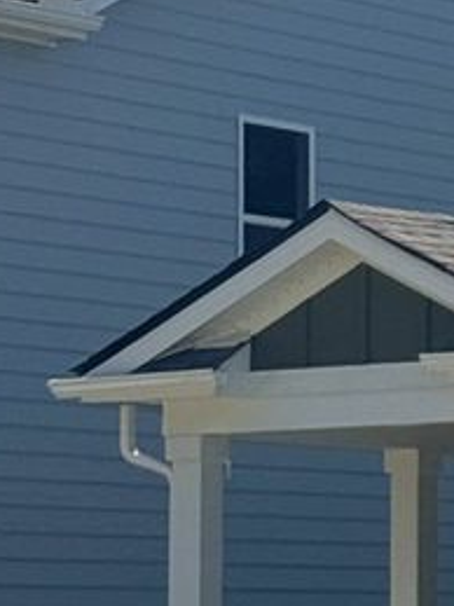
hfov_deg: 5.6
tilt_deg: +6.2
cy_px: 188
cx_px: 1168
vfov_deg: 7.8
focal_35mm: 253
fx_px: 4428
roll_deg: +0.7
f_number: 1.78
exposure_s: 1/8772
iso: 64
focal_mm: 6.76
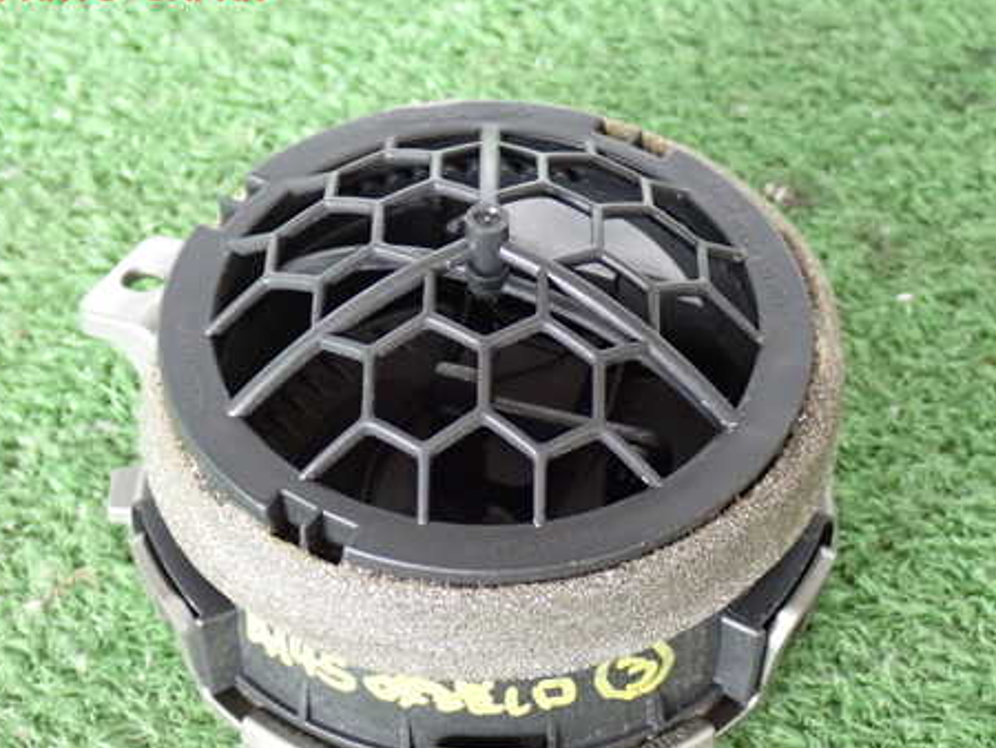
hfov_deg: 27.0
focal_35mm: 72
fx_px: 2073
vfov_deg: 20.4
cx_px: 527
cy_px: 456
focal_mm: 9.65
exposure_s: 1/50
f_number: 3.3
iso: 800
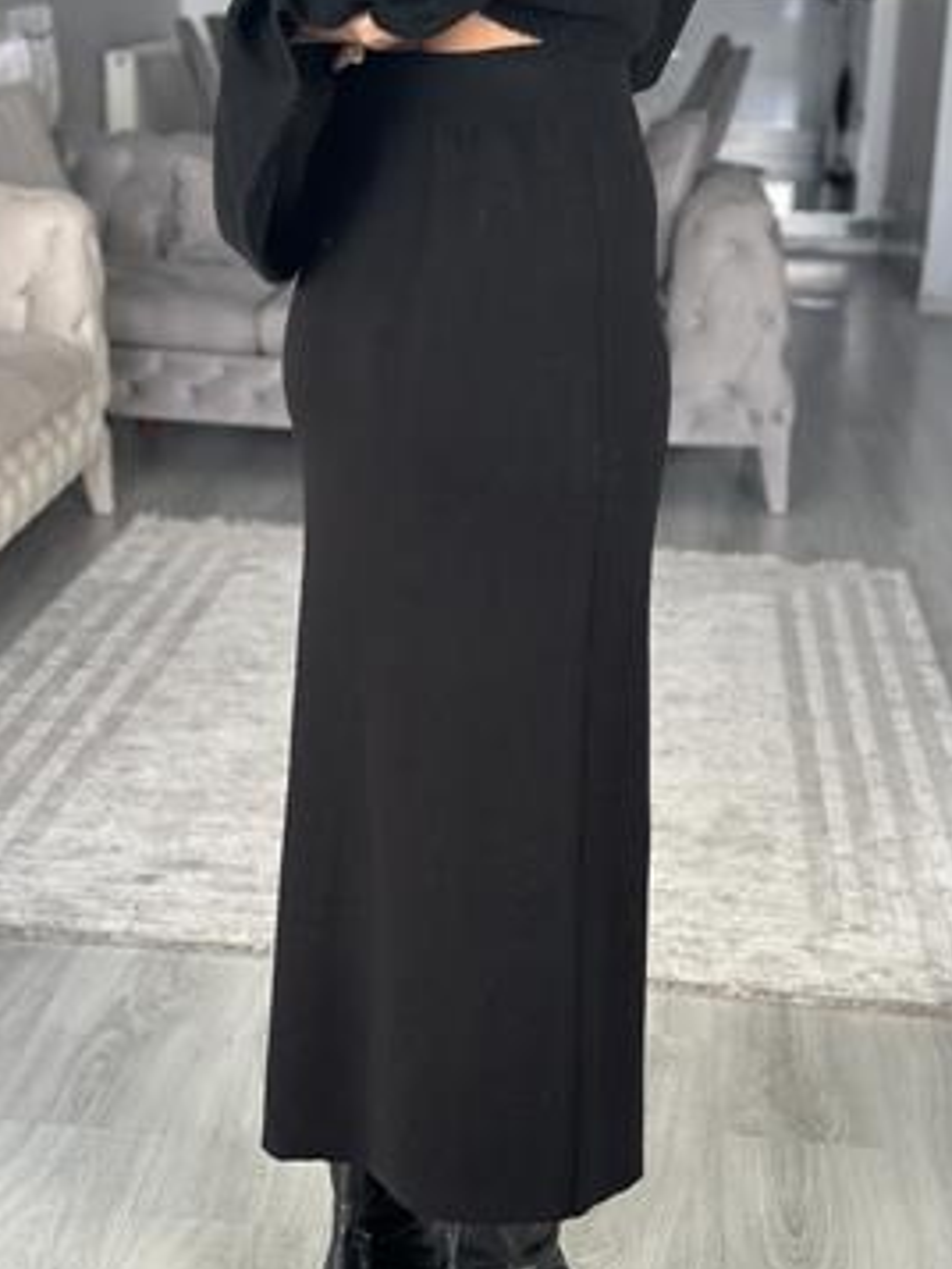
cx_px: 416
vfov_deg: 28.5
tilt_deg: -31.8
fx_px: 2492
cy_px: 768
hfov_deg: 21.6
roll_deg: -0.9
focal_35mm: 68
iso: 125
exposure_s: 1/63
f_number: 1.78
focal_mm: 6.86
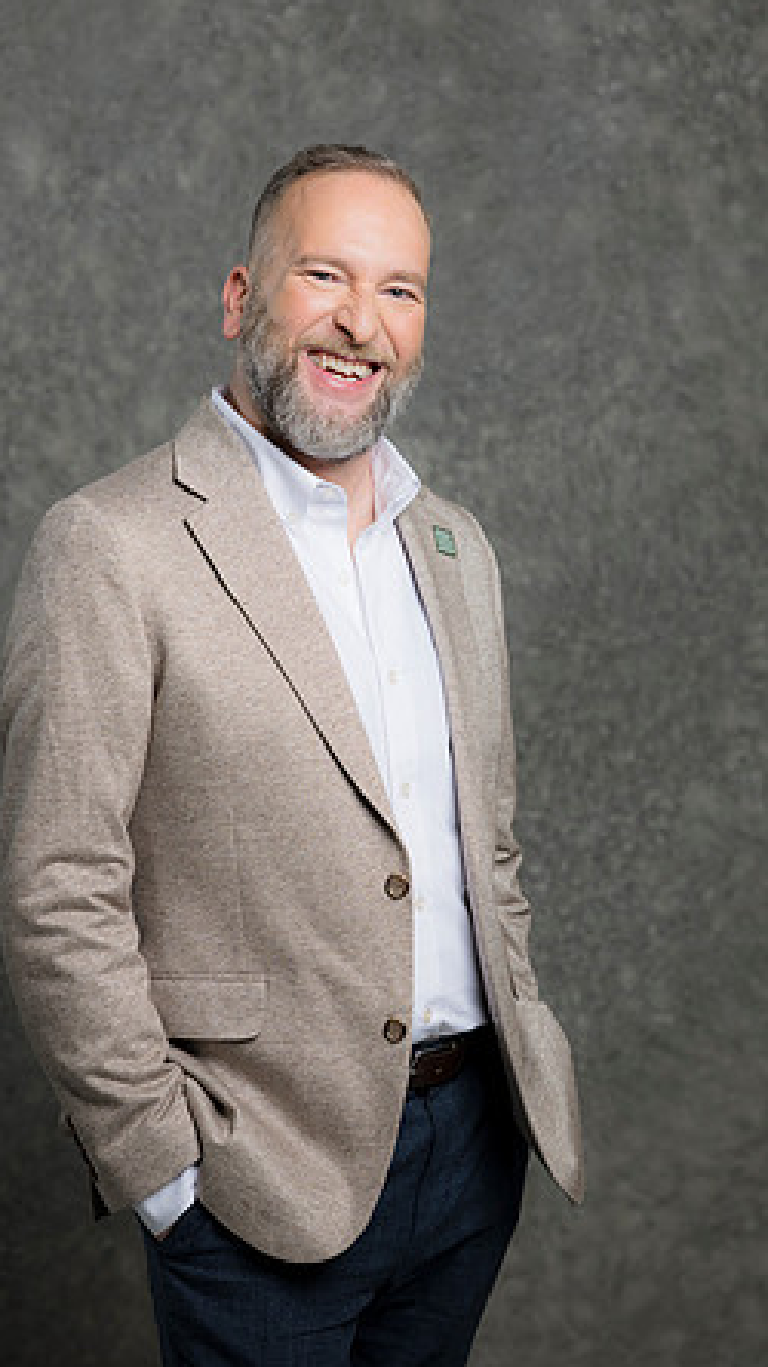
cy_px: 688
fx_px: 3261
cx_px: 310
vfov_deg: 23.7
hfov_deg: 13.4
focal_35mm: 90
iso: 125
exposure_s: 1/200
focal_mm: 85
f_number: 5
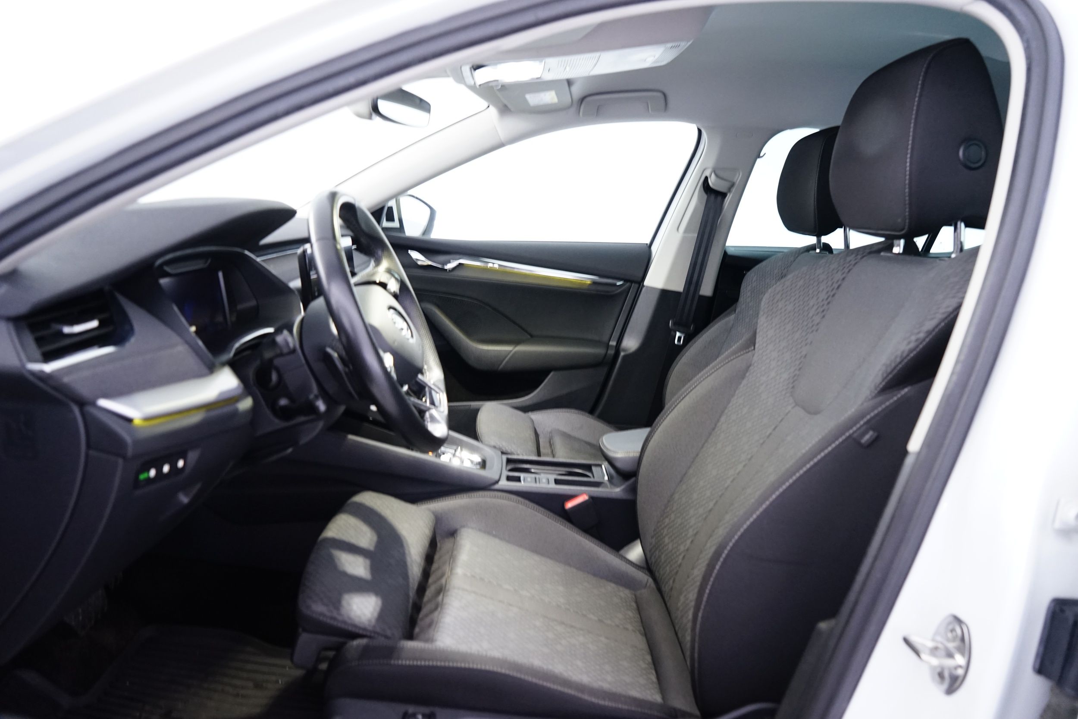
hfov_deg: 73.7
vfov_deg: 53.1
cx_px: 539
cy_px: 360
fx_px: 719
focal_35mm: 24
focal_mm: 24
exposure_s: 1/8
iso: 2000
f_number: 4.5
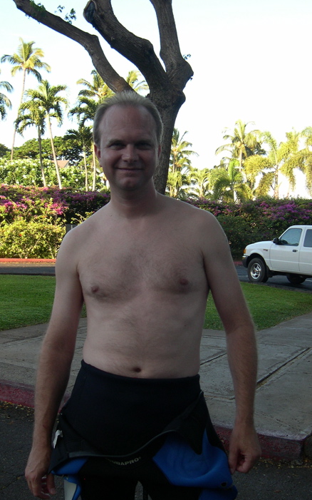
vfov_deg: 43.4
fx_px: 626
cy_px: 275
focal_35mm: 46
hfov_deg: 28.0
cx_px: 145
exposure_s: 1/247
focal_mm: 8
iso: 100
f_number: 2.8
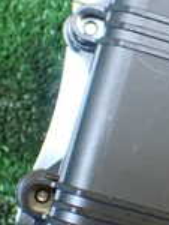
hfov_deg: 12.0
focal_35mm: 120
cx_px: 232
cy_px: 144
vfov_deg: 16.4
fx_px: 779
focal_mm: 5.4
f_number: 2.3
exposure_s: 1/100
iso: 800
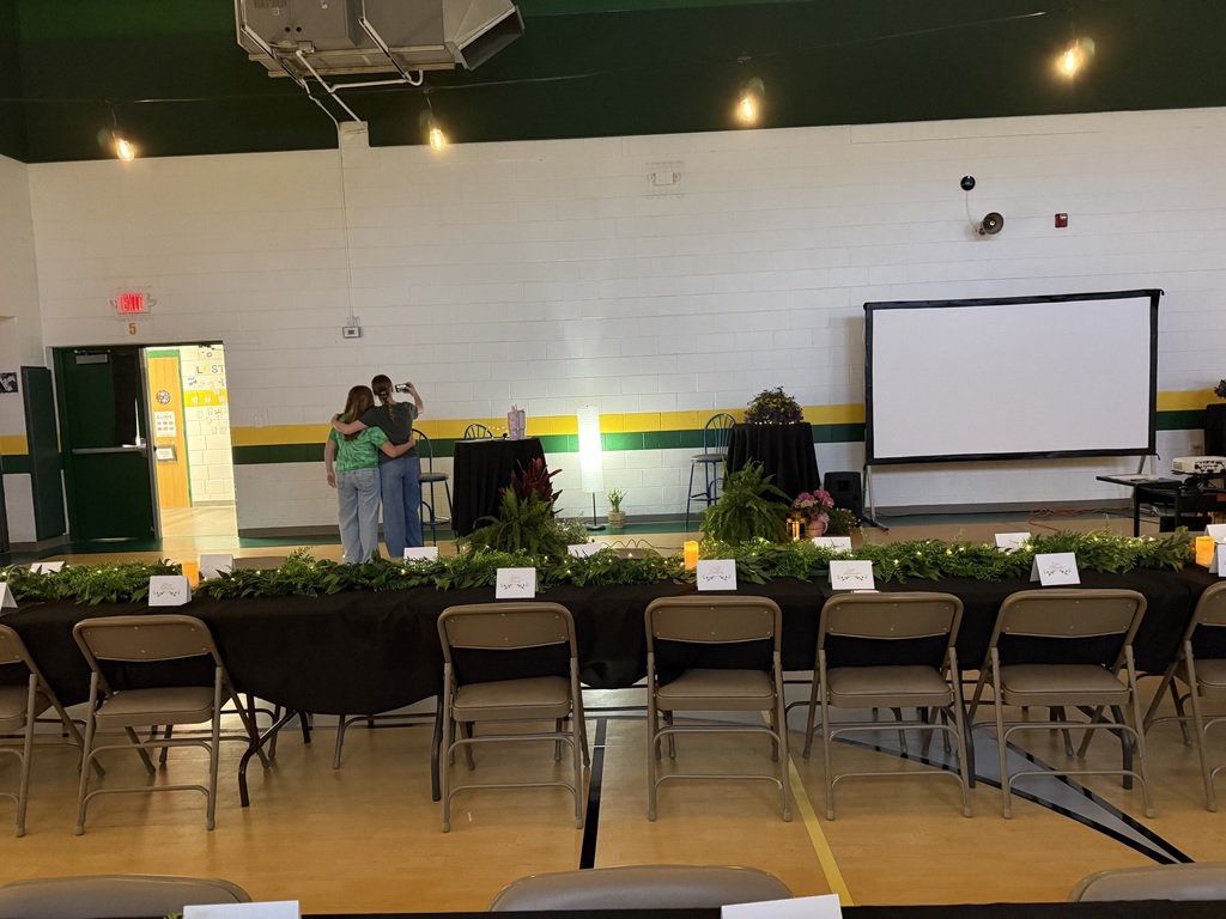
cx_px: 613
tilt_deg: -4.6
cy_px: 460
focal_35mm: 24
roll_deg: +2.2
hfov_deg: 71.6
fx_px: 850
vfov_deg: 56.8
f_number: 1.78
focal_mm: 6.76
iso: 1000
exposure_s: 1/40
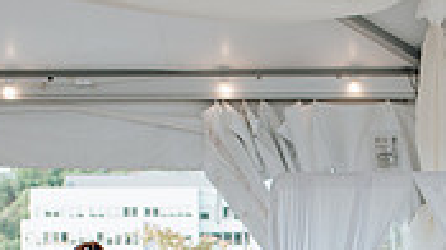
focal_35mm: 167
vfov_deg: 7.0
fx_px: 1973
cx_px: 440
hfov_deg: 12.7
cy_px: 470
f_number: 2.8
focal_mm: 35
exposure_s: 1/160
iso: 110
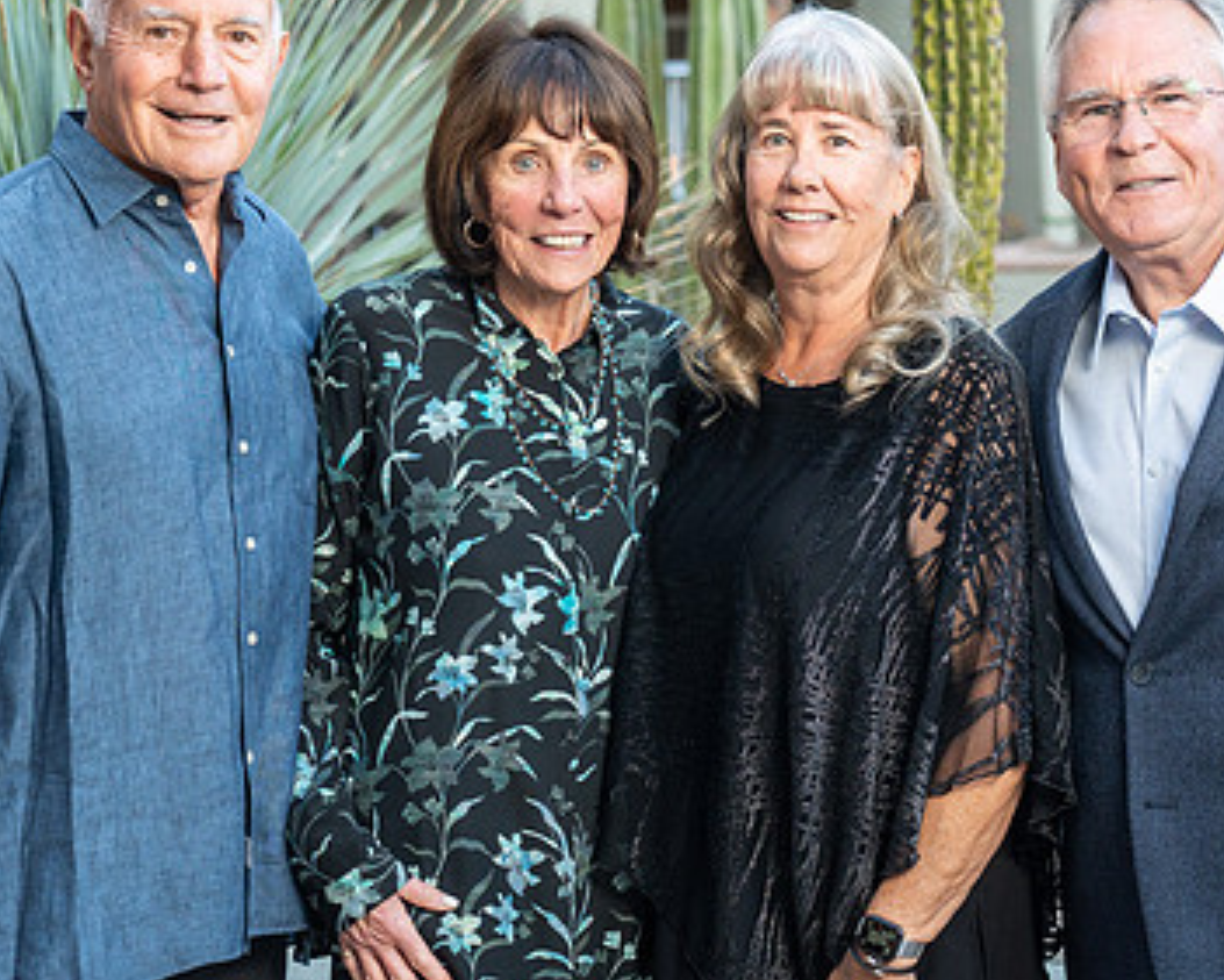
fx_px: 3261
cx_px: 631
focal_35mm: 90
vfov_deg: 17.1
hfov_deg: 21.3
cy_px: 455
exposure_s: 1/160
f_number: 4
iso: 800
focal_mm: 58
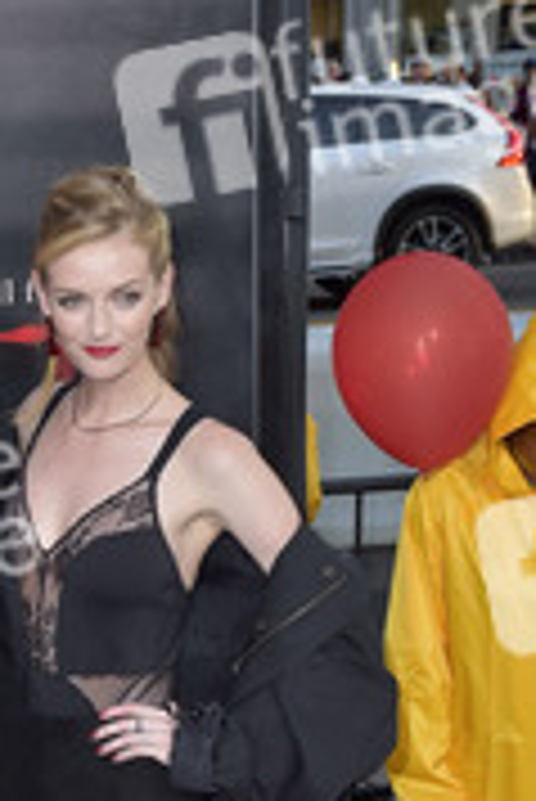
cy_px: 774
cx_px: -61
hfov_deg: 12.5
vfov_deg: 18.5
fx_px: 2407
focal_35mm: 108
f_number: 6.3
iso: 640
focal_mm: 48
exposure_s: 1/250
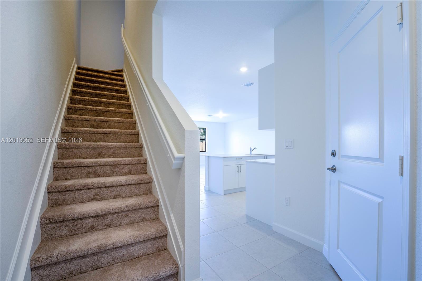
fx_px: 164
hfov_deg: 104.3
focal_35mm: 14
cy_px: 140
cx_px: 211
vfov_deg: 81.2
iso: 160
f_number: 6.3
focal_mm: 14
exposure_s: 1/30
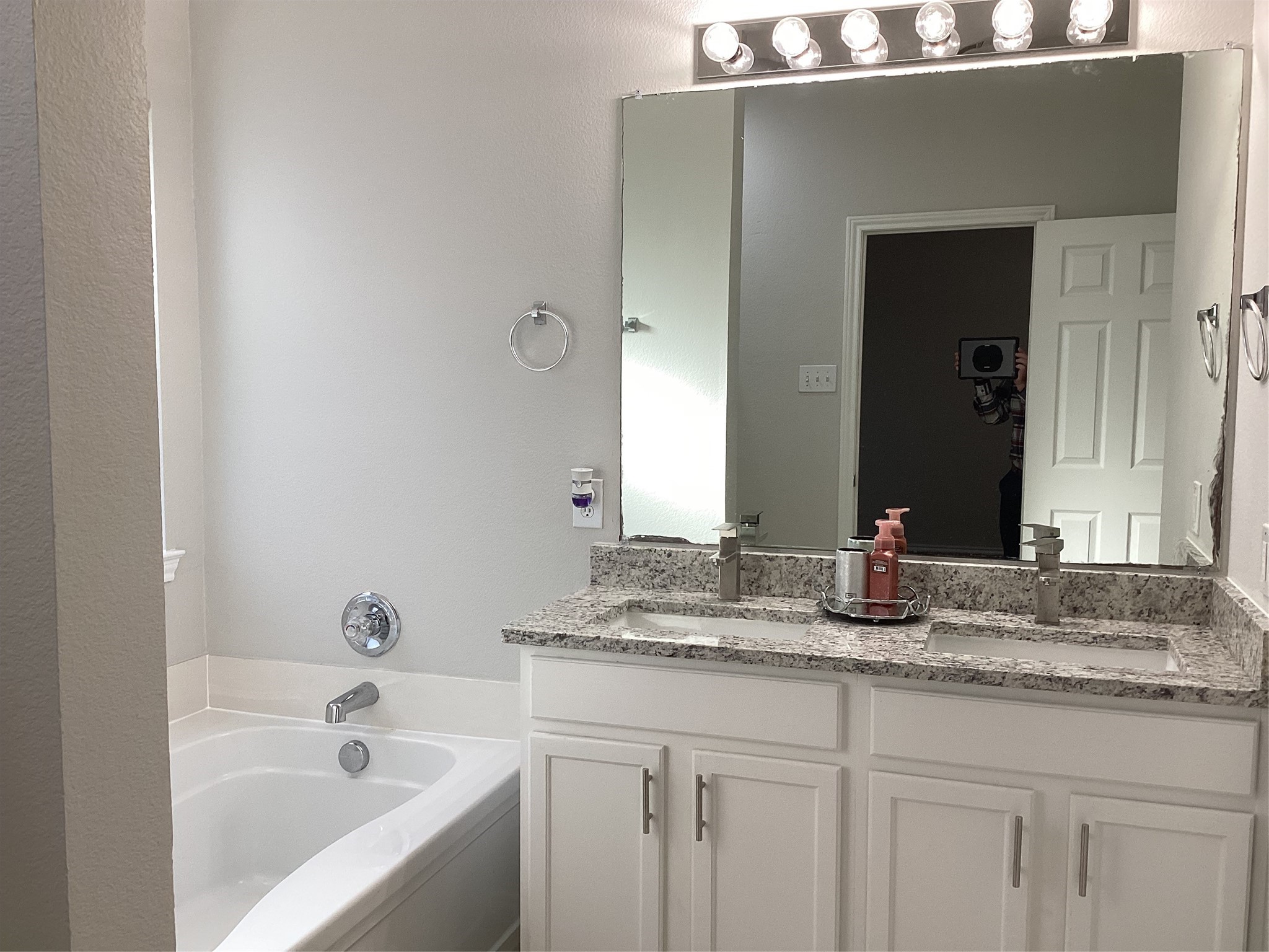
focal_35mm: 31
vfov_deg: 45.4
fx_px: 1136
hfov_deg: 58.4
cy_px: 476
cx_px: 634
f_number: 2.4
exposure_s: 1/60
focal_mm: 3.3
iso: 64
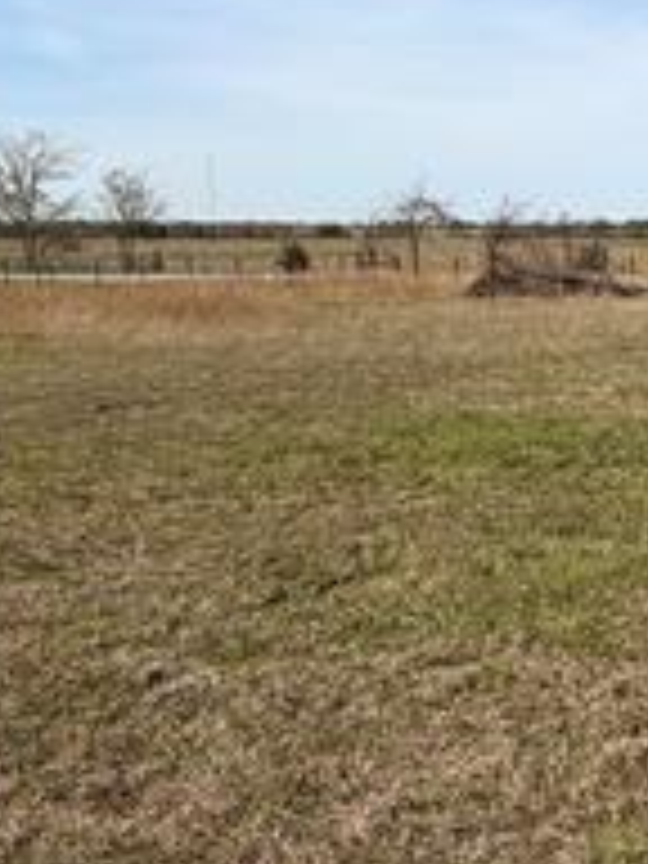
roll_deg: +0.0
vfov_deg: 34.3
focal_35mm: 56
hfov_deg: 20.4
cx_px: 1089
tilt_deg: -7.4
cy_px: 441
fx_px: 1398
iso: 20
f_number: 2.2
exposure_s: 1/1001
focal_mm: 2.22
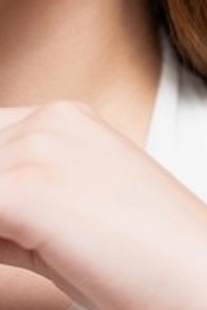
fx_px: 7782
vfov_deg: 2.3
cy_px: 46
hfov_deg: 1.5
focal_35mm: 904
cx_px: -42
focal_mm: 160
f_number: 2.8
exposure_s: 1/160
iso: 160
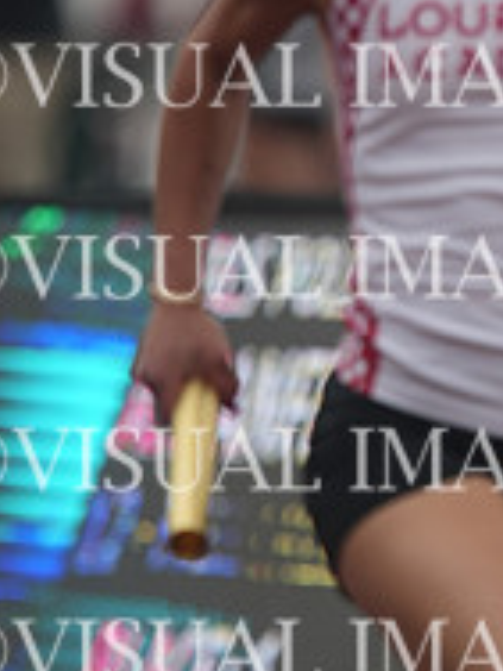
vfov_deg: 1.6
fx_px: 24199
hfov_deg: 1.2
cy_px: 171
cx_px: 630
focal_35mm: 1249
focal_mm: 420
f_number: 4
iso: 400
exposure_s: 1/2000
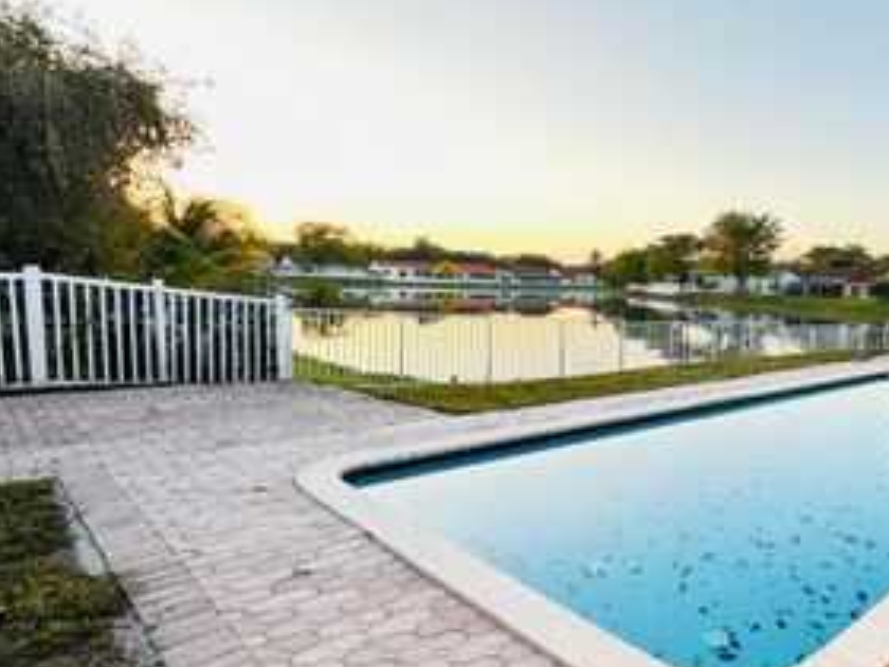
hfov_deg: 62.6
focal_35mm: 25
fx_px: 642
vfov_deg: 54.8
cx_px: 730
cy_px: 360
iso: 80
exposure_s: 1/99
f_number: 2.2
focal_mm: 2.22
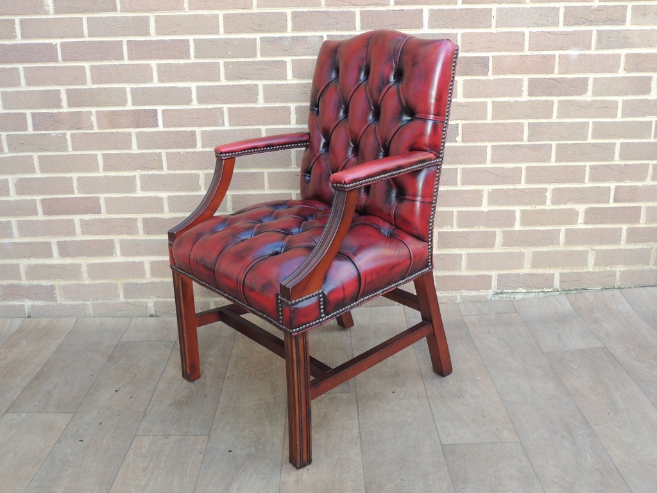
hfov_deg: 52.6
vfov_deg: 40.7
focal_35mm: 35
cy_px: 246
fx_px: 664
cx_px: 328
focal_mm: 6.2
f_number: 3.3
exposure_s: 1/50
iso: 110
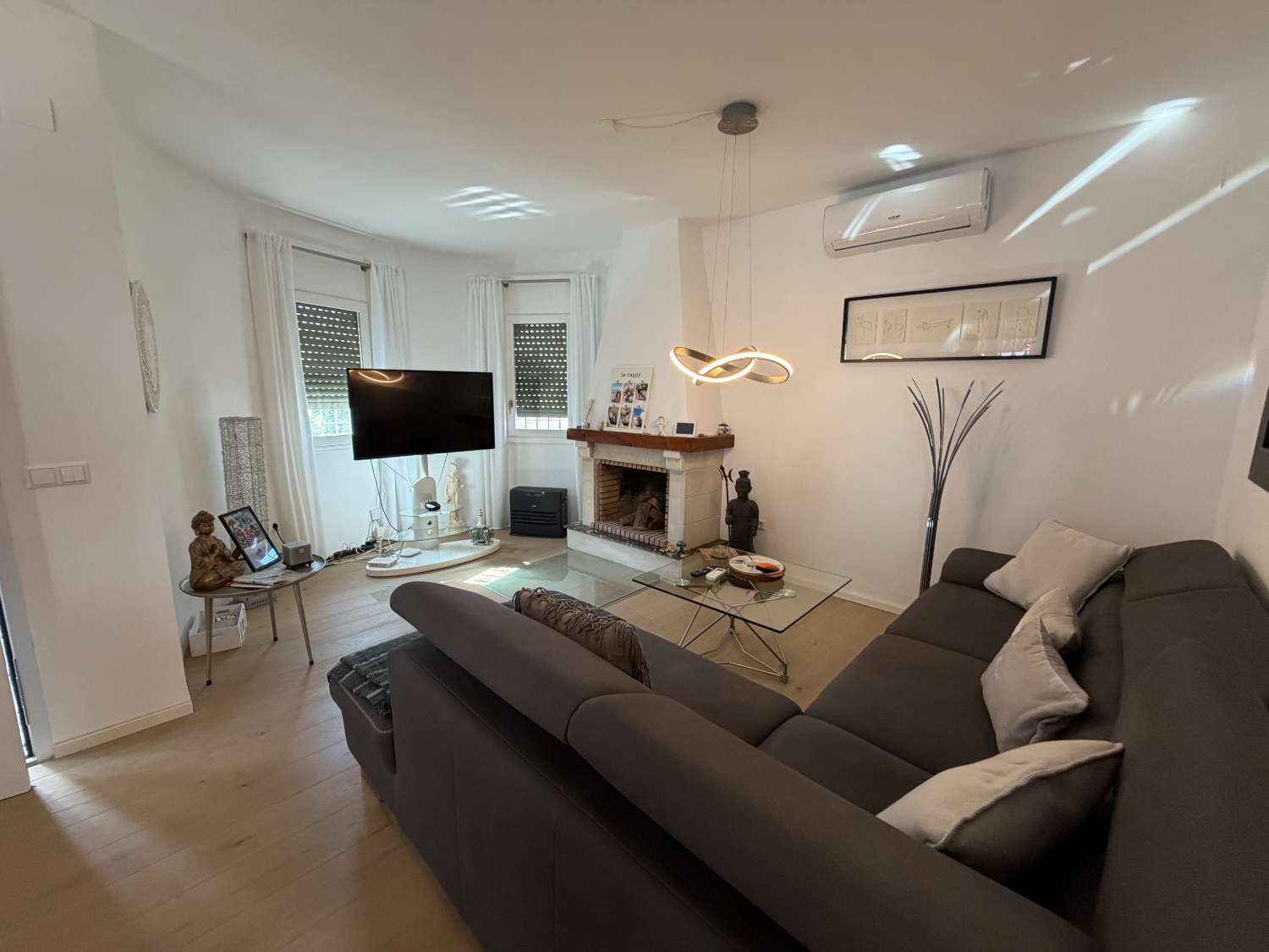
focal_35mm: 14
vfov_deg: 85.7
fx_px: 513
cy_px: 476
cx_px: 634
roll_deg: -0.7
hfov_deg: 102.1
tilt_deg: -8.8
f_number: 2.2
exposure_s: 1/50
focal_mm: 2.22
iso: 250
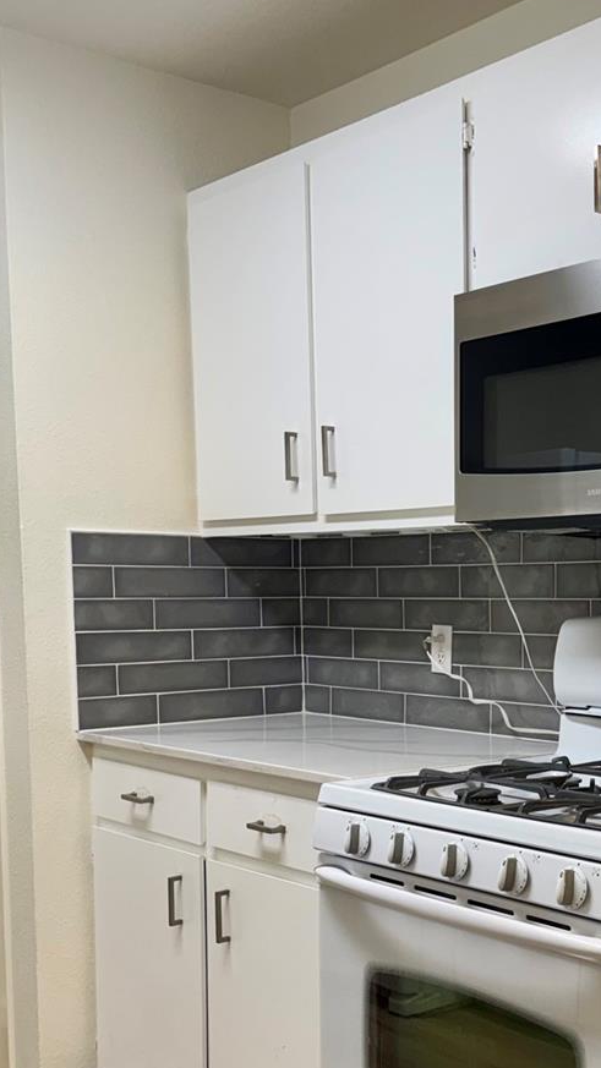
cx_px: 477
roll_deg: +0.9
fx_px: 1303
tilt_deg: -6.6
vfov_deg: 44.0
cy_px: 705
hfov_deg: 25.5
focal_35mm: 46
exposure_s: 1/120
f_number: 1.78
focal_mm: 6.76
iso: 125
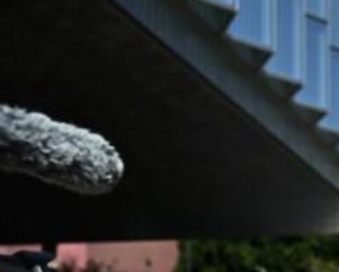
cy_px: 408
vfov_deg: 17.0
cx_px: 444
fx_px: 823
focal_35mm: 82
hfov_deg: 21.1
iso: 125
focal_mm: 24
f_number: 2.8
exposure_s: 1/4000
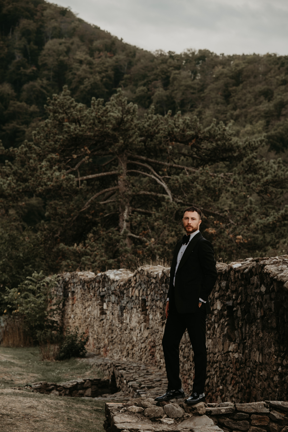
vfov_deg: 23.9
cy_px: 216
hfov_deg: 16.1
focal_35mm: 85
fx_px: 1020
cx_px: 144
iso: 100
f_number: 4.5
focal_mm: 85
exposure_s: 1/60
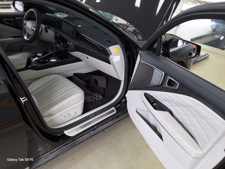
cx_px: 112
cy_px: 84
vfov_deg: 49.7
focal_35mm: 28
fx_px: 182
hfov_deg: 63.4
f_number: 1.9
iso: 50
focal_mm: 2.91
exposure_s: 1/60
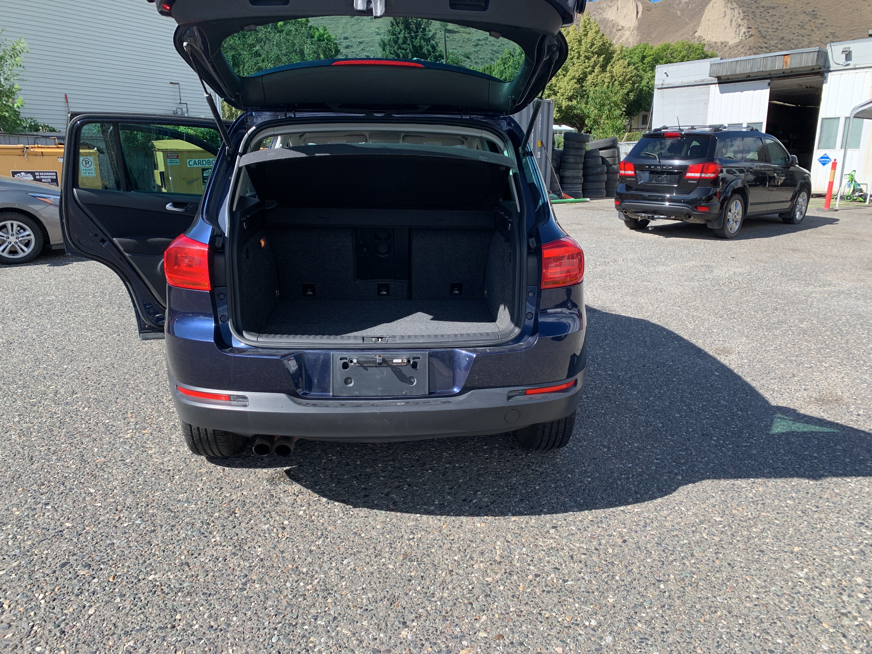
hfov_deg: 67.3
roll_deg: -0.3
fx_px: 655
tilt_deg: -15.2
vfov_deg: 53.1
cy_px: 327
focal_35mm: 26
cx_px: 436
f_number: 1.8
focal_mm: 4.25
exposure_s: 1/759
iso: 25
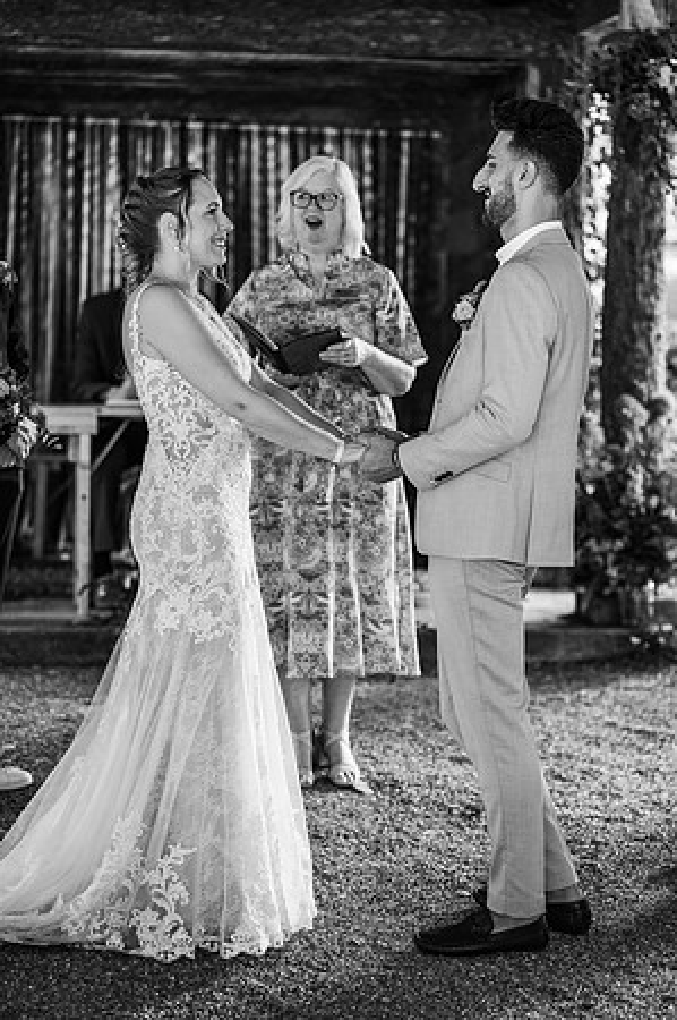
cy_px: 510
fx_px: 2403
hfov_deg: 16.0
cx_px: 338
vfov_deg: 23.9
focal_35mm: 85
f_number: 2.2
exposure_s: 1/200
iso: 1100
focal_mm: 85
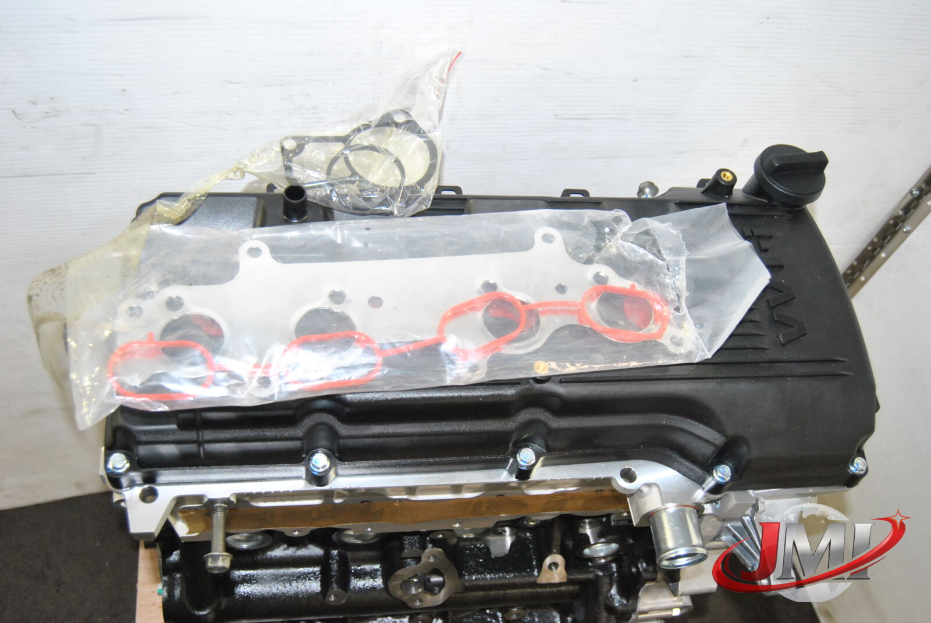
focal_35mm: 36
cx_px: 466
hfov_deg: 53.1
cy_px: 312
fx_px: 932
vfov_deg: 37.0
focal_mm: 24
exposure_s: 1/60
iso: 800
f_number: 5
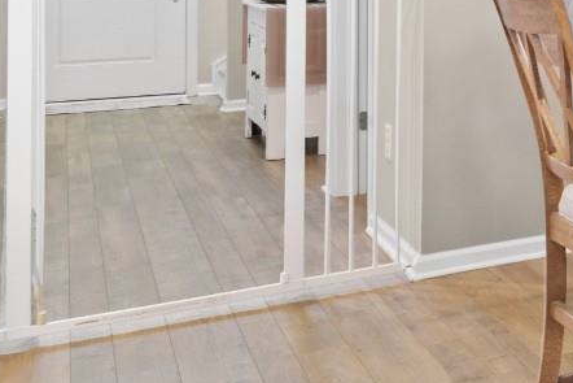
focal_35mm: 66
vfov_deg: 19.5
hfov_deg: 20.8
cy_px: -65
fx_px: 1051
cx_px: 1038
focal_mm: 12
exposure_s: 1/2
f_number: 4.8
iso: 100
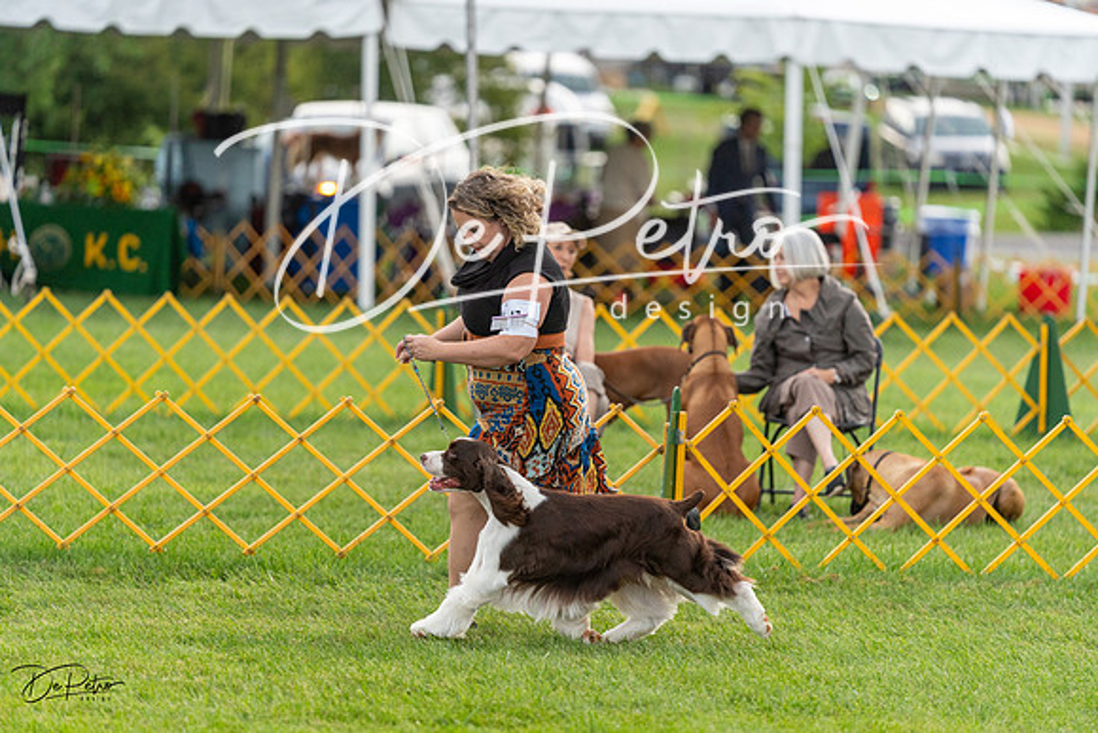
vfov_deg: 6.9
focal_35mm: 200
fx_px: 6101
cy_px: 366
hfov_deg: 10.3
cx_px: 549
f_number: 3.2
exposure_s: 1/1000
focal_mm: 200
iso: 1000
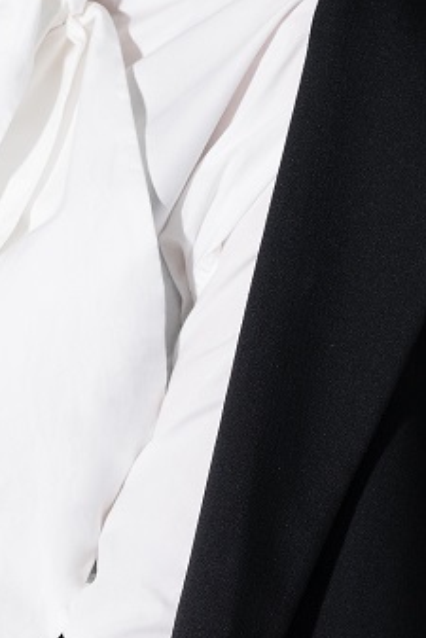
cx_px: -30
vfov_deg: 5.4
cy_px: 464
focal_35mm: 378
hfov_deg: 3.6
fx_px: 6702
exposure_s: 1/500
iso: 640
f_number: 3.2
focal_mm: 85
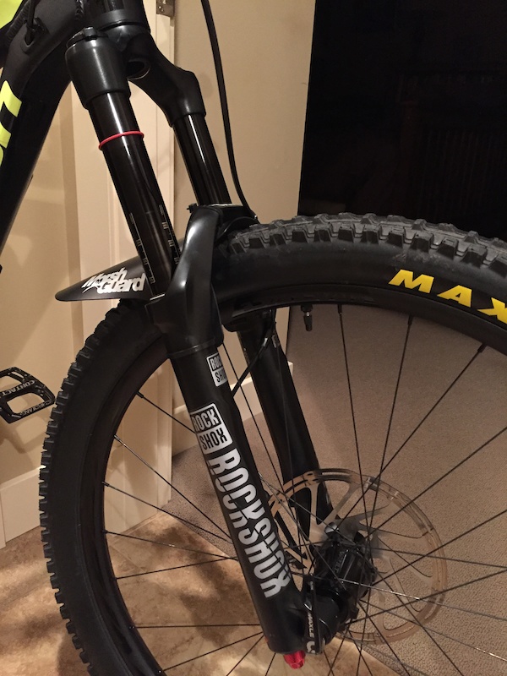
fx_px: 566
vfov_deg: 61.7
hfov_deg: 48.2
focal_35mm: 29
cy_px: 338
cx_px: 254
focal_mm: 4.15
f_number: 2.2
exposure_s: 1/15
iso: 500
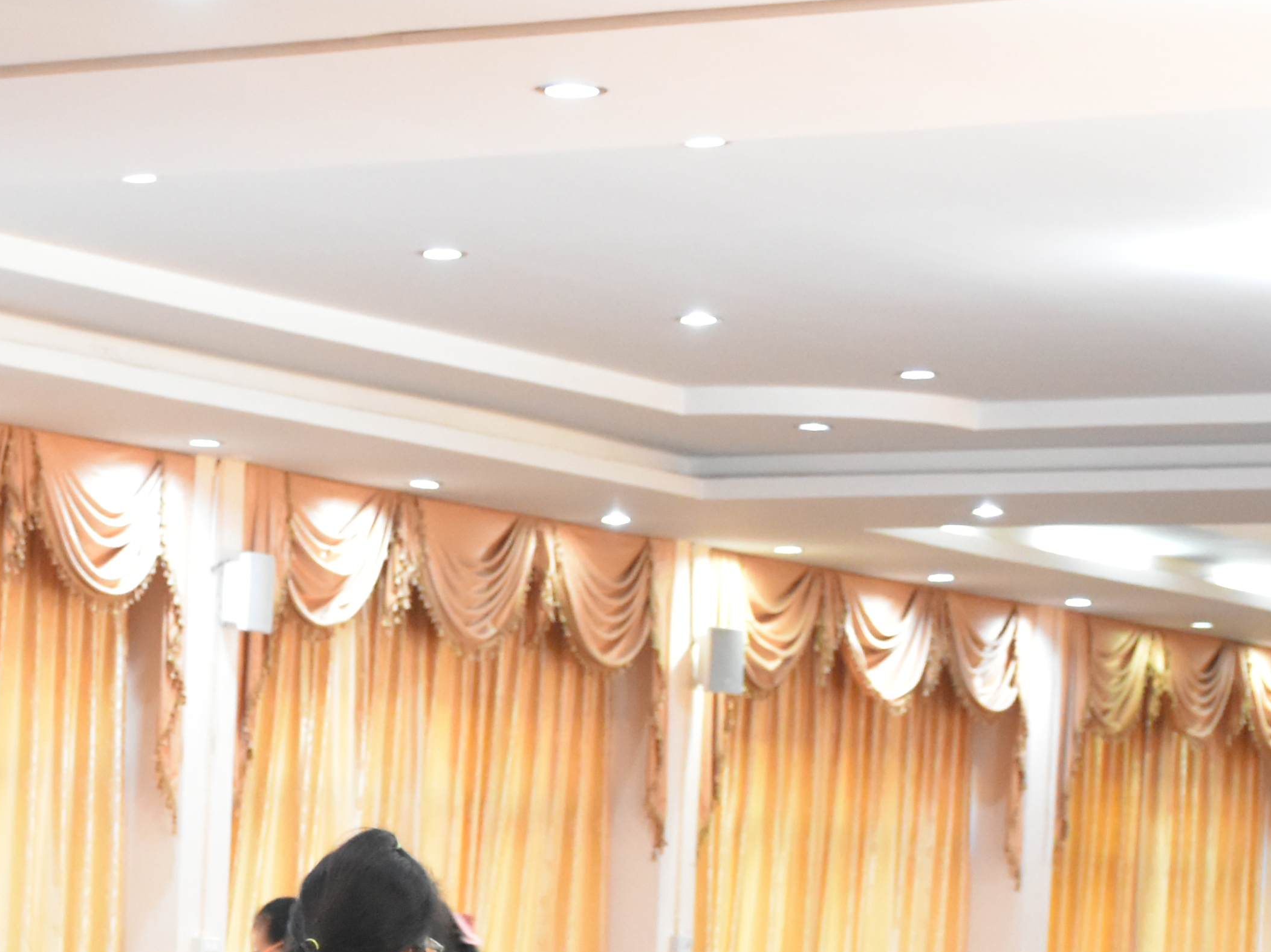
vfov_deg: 10.4
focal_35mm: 140
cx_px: -242
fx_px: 5140
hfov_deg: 13.7
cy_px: 1202
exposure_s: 1/60
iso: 3200
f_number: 4.2
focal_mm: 34
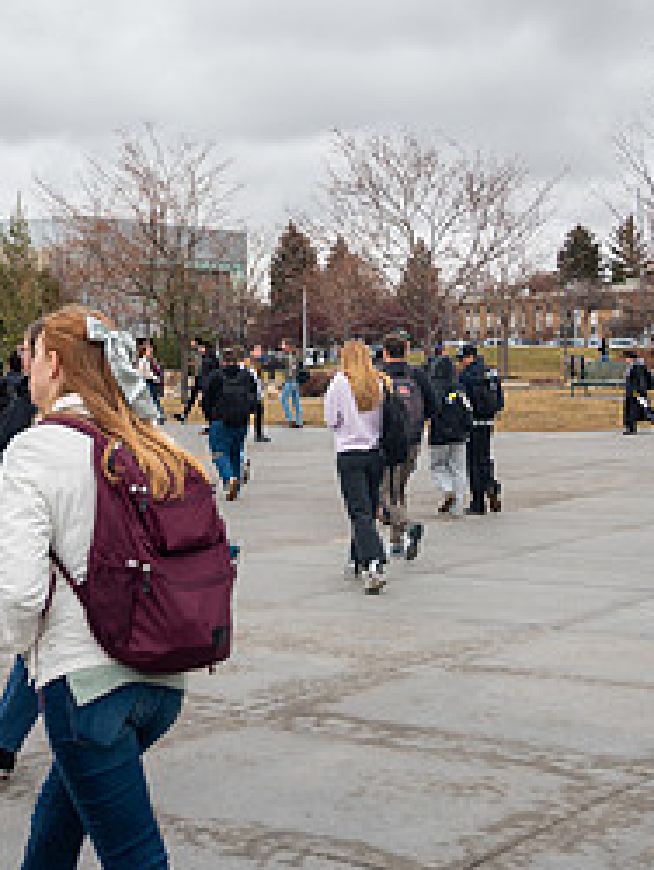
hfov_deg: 22.2
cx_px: 227
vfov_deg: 28.4
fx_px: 1660
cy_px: 112
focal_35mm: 66
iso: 125
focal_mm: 25
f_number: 4
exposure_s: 1/200
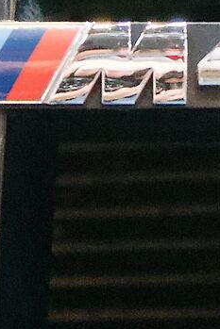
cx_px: 177
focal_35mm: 216
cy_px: 52
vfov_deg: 9.5
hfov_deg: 6.3
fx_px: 1982
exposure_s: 1/60
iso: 4000
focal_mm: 21
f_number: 4
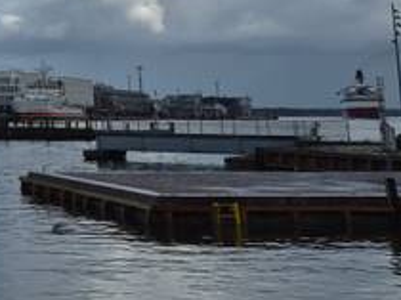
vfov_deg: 17.8
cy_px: -55
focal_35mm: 79
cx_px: -225
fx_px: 914
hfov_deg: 20.6
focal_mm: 5.4
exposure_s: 1/6272
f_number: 1.8
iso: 80
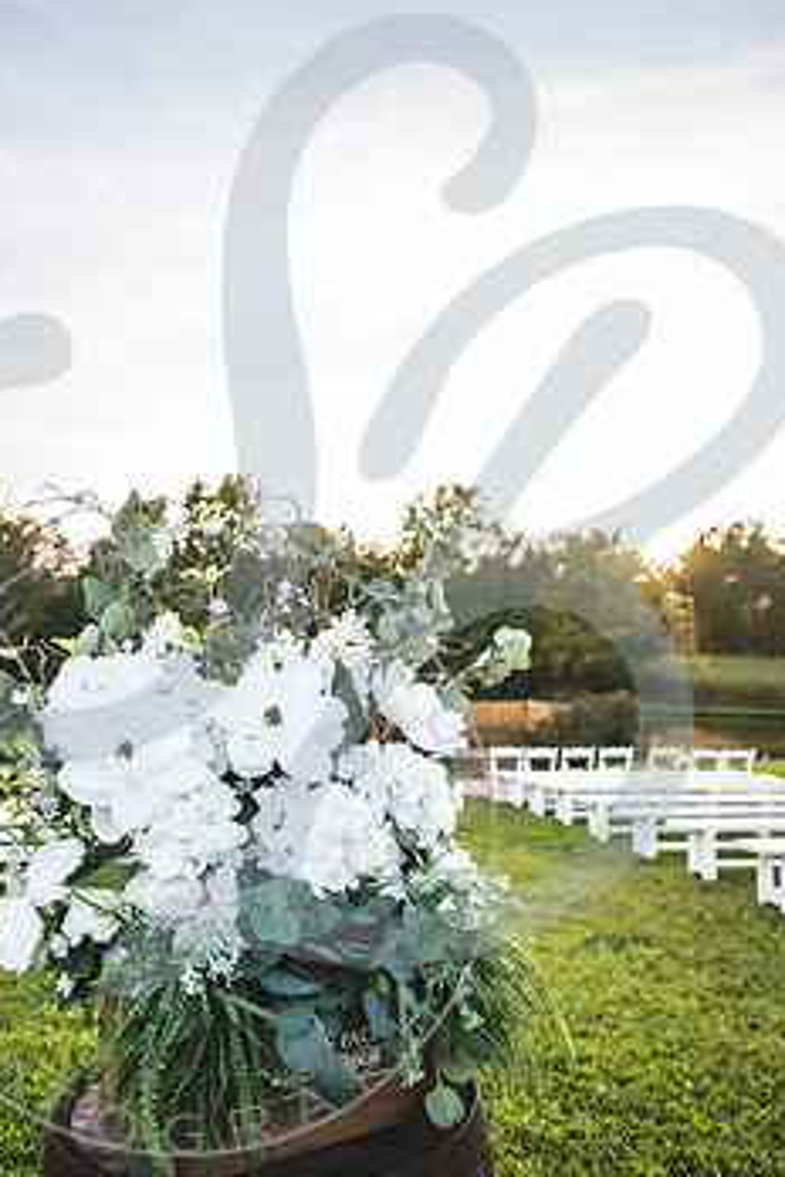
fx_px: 1014
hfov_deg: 42.2
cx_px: 335
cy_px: 585
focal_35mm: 31
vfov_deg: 60.3
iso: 100
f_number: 2.8
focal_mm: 24
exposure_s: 1/250
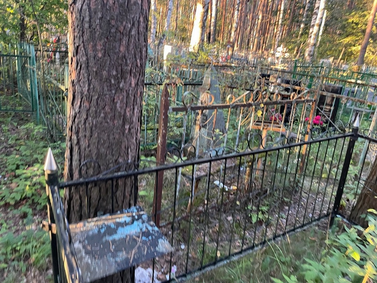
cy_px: 142
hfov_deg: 67.3
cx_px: 188
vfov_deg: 53.1
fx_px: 283
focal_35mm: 26
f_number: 1.6
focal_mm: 4.2
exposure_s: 1/60
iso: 200
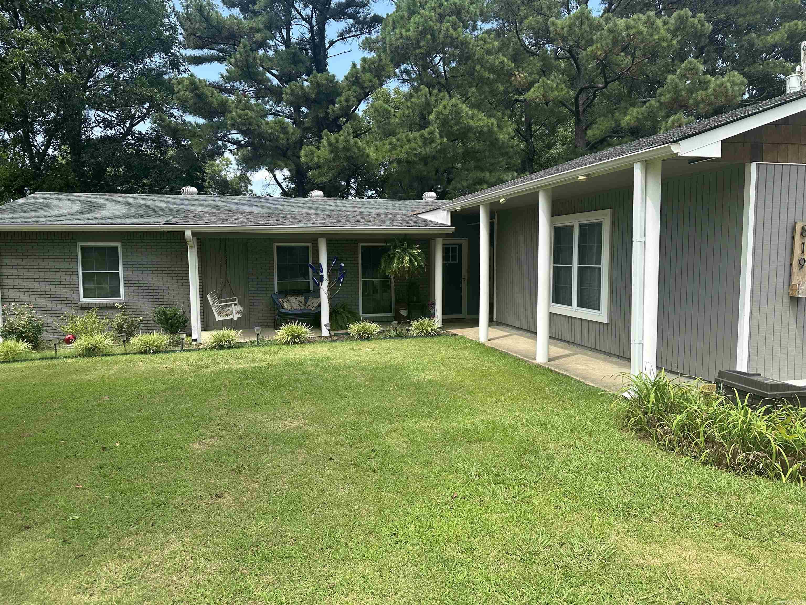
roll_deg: -0.5
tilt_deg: -5.2
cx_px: 403
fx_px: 559
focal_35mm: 24
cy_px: 302
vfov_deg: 56.8
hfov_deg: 71.6
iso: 80
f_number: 1.78
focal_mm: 6.86
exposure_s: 1/1517
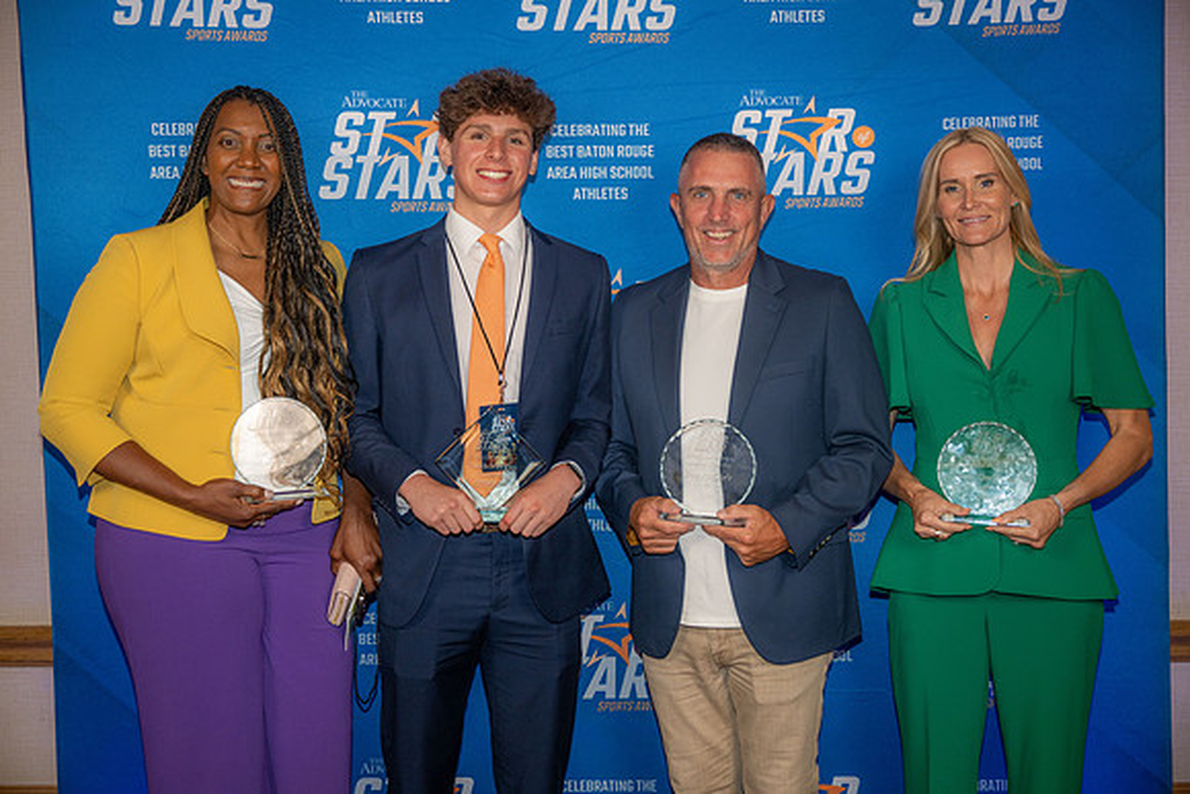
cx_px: 595
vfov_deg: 30.5
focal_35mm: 44
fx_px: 1455
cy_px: 397
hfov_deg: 44.5
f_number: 3.2
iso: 320
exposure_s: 1/160
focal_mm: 44
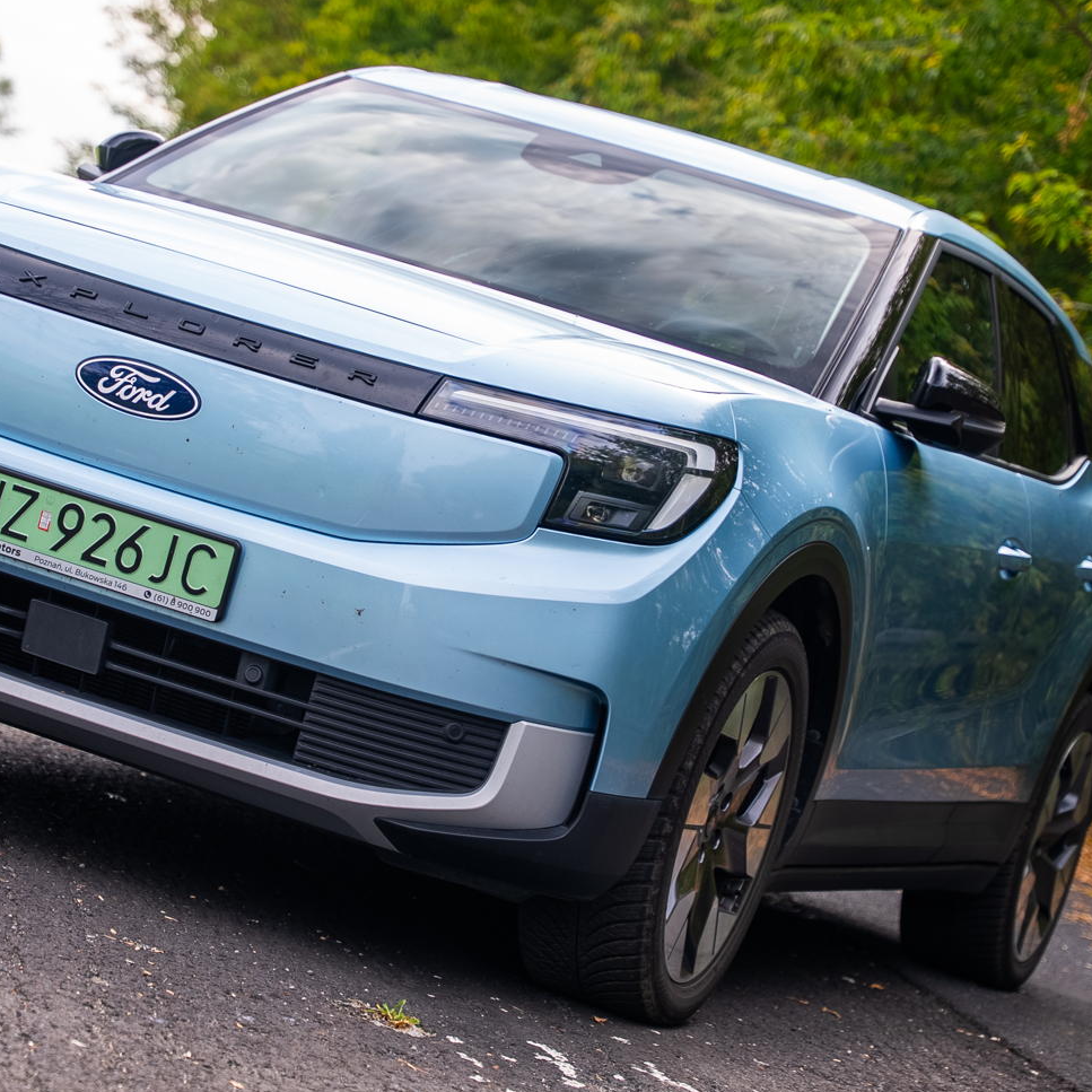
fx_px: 4176
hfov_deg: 14.9
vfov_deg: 14.9
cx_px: 481
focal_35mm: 117
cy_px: 579
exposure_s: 1/160
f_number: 2.8
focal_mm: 60.8
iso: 160
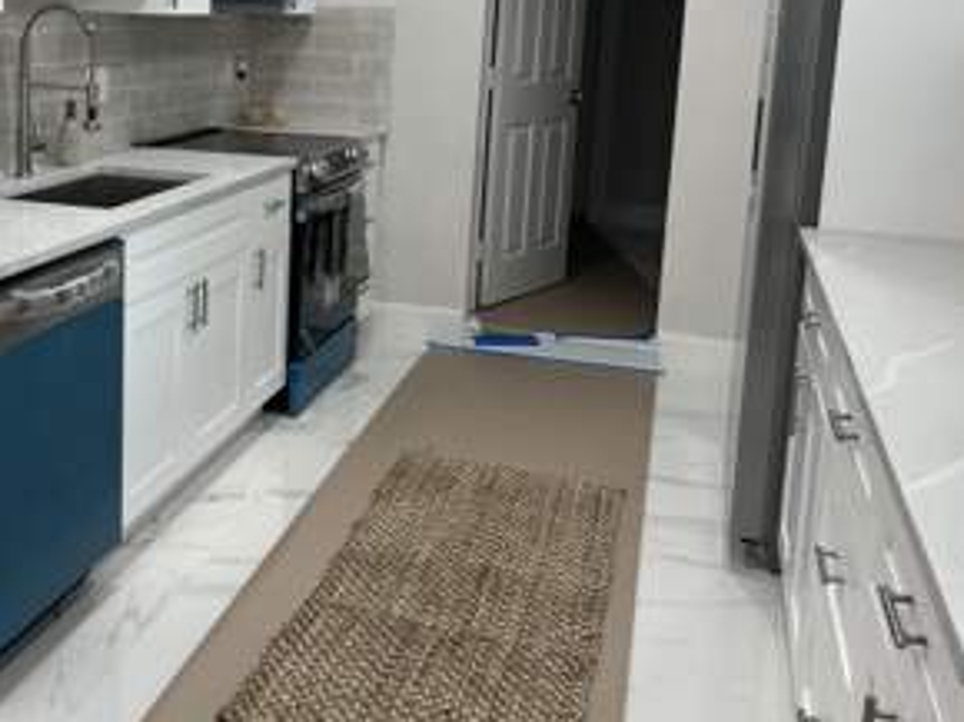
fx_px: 1196
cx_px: 209
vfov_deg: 33.1
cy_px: 208
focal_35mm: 43
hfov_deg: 42.2
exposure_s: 1/120
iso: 50
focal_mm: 5.7
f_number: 1.5
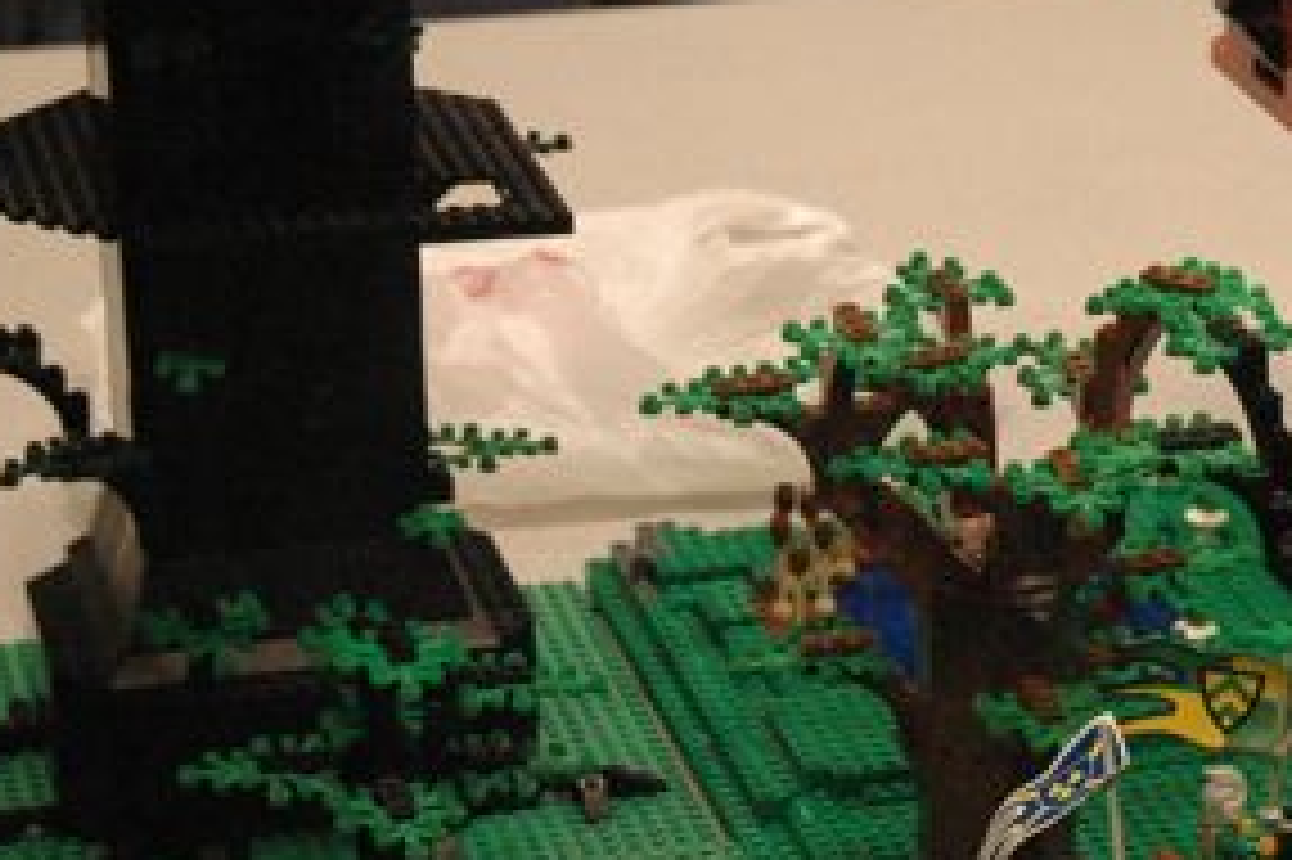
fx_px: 4806
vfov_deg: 10.2
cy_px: 392
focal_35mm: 134
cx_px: 1306
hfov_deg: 15.0
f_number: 4.5
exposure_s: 1/100
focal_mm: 40
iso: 1600
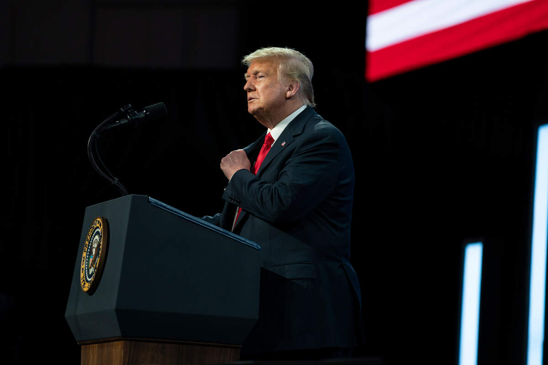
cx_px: 274
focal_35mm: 200
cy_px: 182
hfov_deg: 10.3
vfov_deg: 6.9
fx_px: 3044
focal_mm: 200
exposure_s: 1/800
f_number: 2.8
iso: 1000
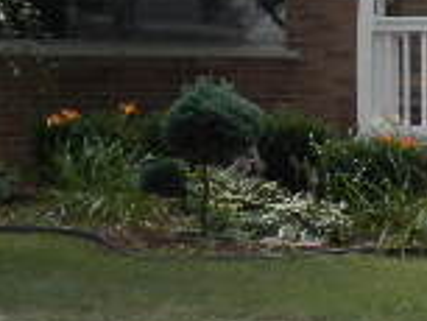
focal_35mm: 146
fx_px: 1802
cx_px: 438
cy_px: 25
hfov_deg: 13.3
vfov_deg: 10.1
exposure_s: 1/510
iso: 195
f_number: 3.1
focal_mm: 6.3
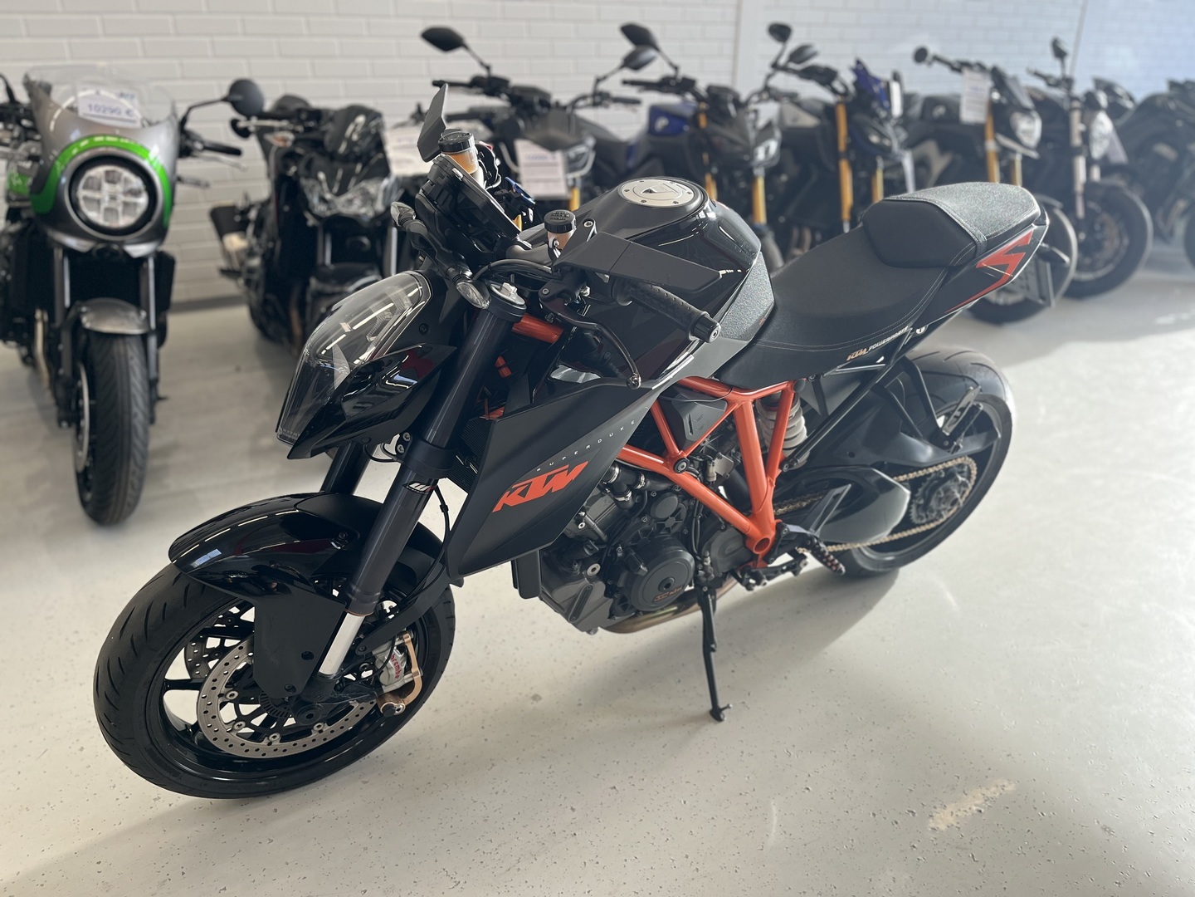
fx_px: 898
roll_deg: -1.1
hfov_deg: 67.3
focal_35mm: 26
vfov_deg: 53.1
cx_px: 598
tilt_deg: -25.2
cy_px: 448
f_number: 1.6
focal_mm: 5.1
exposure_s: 1/100
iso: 100
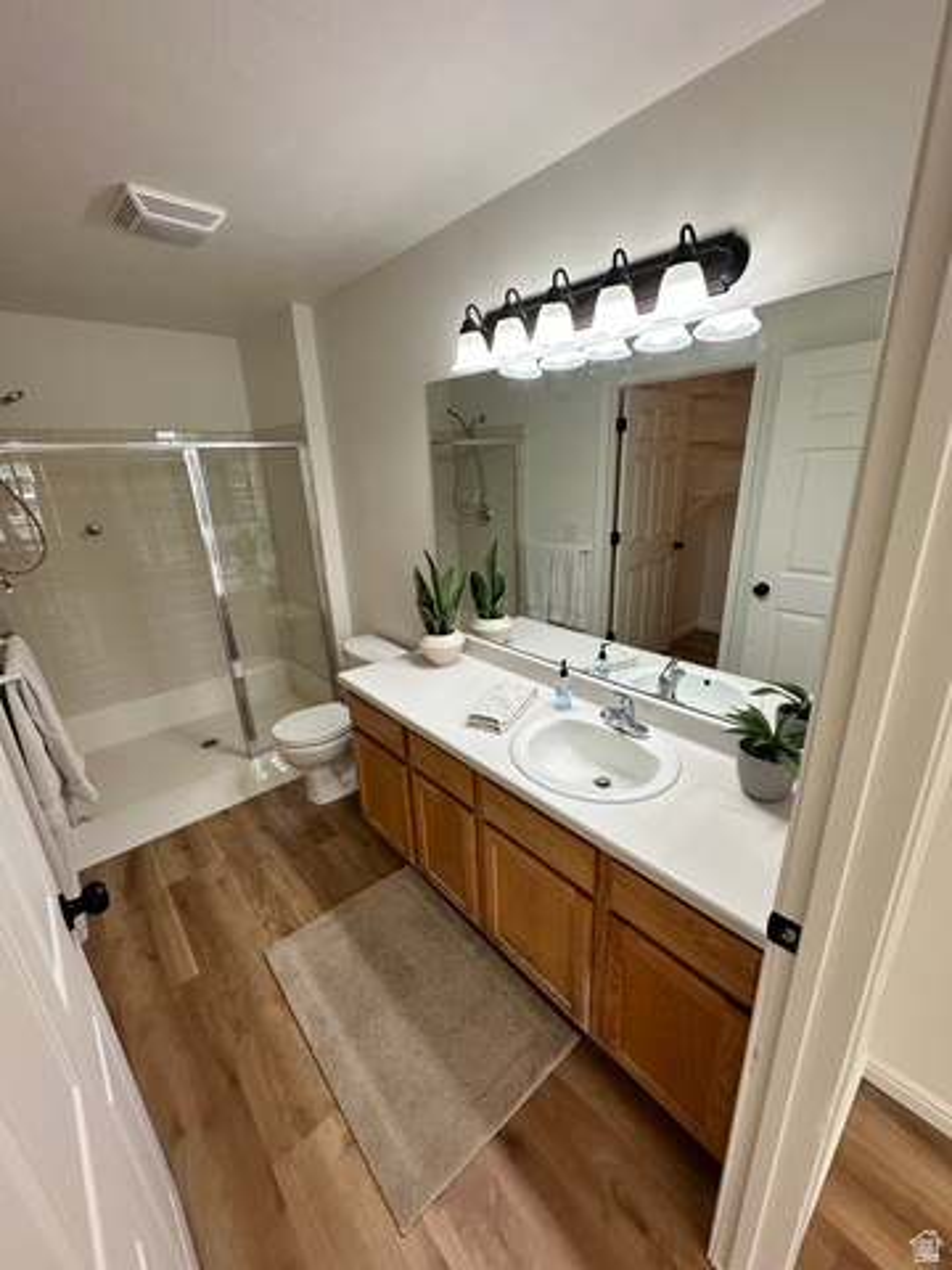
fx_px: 513
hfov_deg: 85.7
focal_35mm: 14
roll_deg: +2.2
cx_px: 476
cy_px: 635
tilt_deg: -18.8
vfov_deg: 102.1
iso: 160
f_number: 2.2
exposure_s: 1/120
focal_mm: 2.22
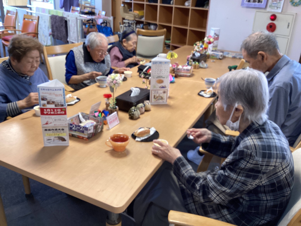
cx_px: 150
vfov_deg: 45.4
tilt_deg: -24.2
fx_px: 270
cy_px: 113
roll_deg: -2.3
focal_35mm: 31
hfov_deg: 58.4
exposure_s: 1/50
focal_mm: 3.3
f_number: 2.4
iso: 64
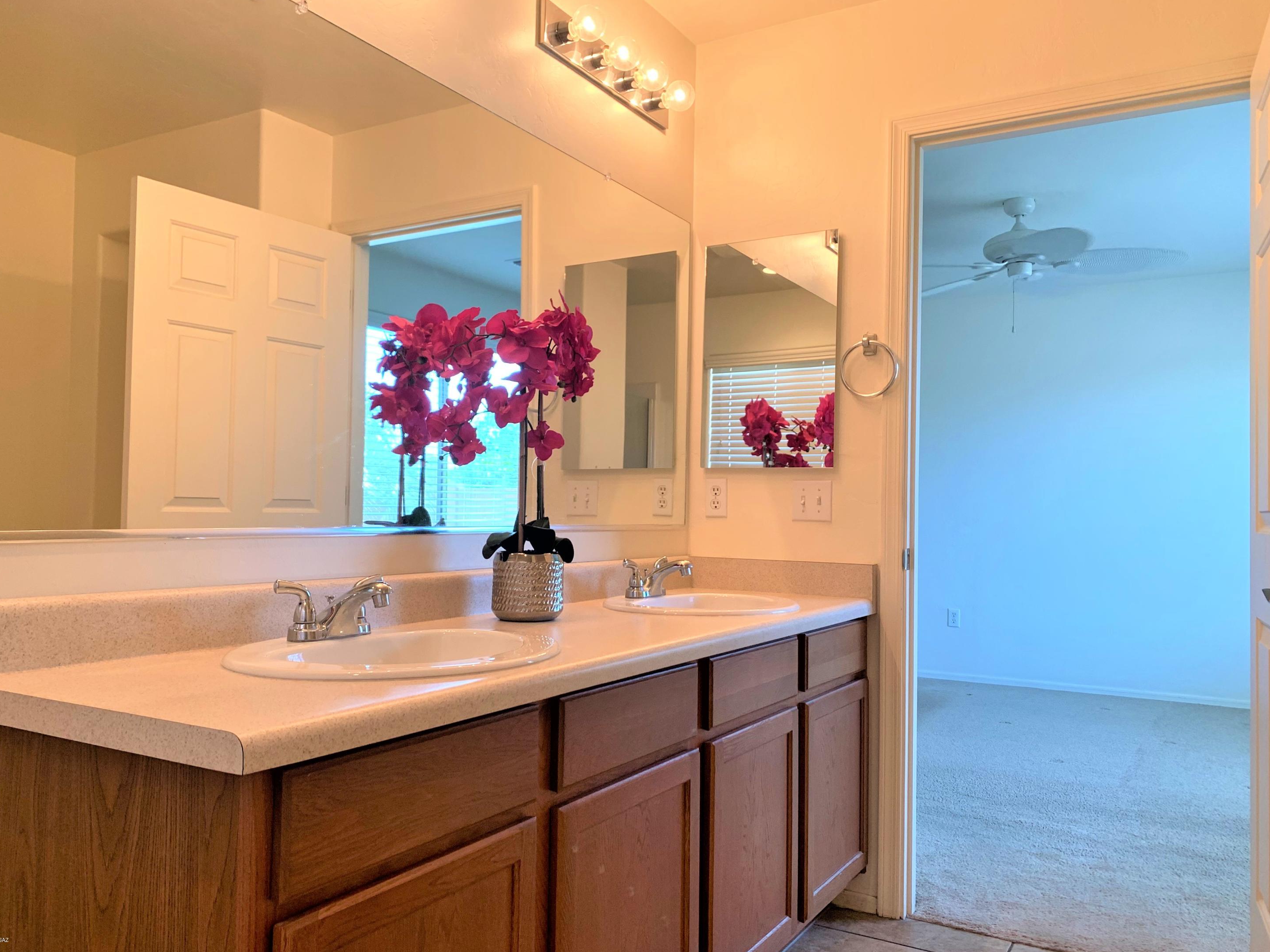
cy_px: 477
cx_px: 626
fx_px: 991
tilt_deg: +3.7
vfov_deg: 51.4
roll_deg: -1.8
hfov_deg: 65.3
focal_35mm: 27
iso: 50
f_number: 1.8
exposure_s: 1/60
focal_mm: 4.25
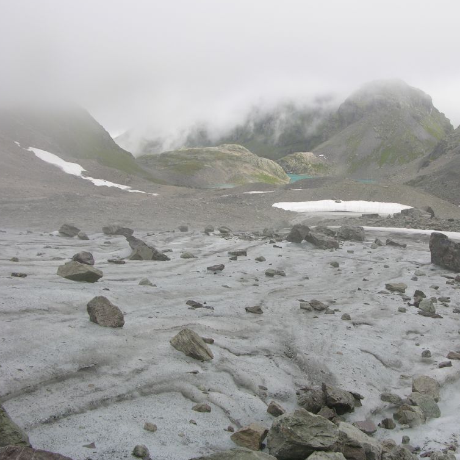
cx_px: 284
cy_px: 228
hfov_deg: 39.8
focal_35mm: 42
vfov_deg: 40.0
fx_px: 631
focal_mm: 8.9
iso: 50
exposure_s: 1/213
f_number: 5.6
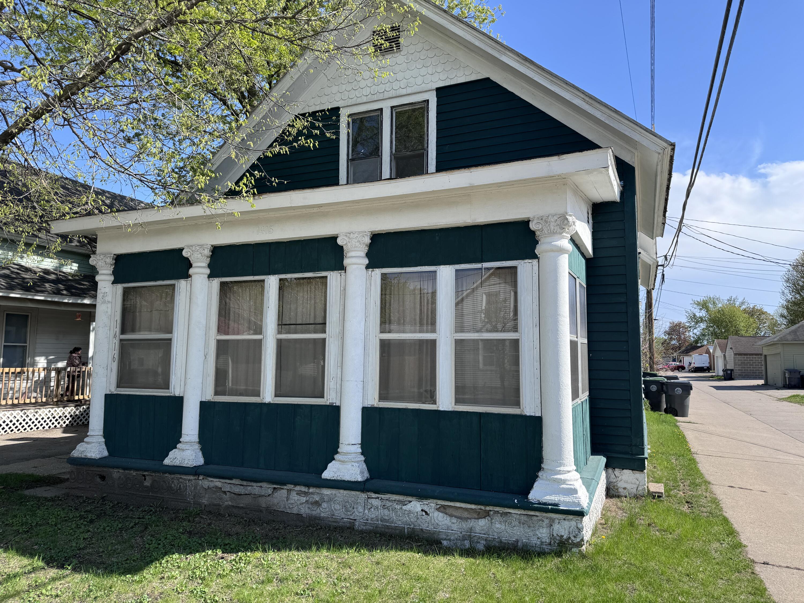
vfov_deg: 56.8
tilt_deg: +6.6
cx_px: 402
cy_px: 302
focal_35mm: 24
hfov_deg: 71.6
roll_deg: +0.3
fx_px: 557
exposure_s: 1/2604
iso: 80
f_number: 1.78
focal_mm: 6.76
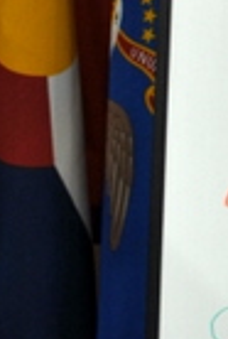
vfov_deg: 8.4
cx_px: 493
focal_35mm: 243
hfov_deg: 5.5
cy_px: 39
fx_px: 2291
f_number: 4.5
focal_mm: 28
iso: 200
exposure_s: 1/40
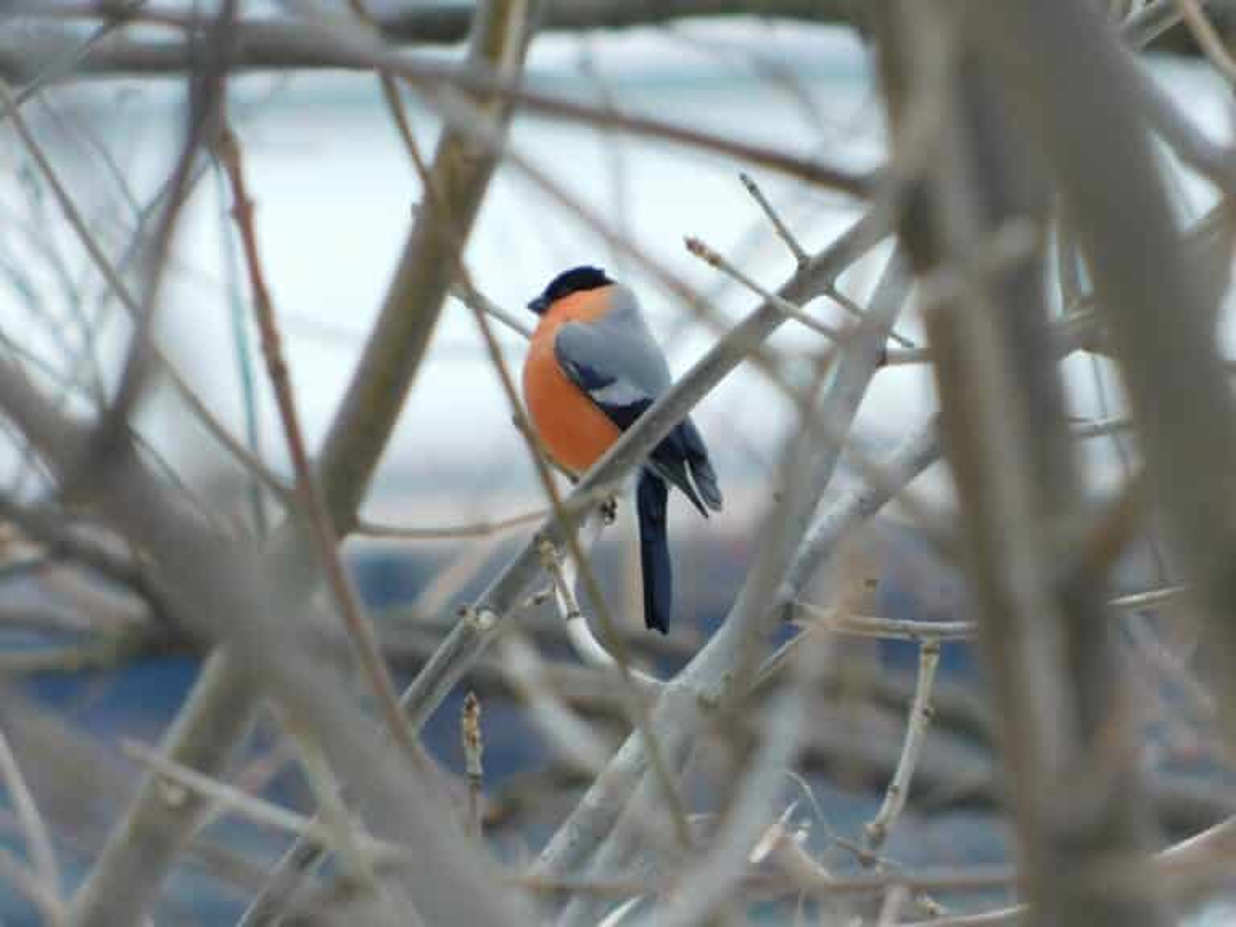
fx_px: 32635
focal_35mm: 914
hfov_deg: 2.2
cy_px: 464
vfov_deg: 1.6
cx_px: 618
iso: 200
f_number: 6.5
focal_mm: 160
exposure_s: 1/160
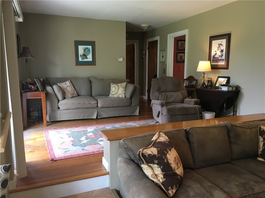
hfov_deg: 61.7
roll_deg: -0.2
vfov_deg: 48.2
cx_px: 132
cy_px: 99
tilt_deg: -7.0
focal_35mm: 29
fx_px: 222
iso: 64
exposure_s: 1/30
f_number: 2.2
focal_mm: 4.15
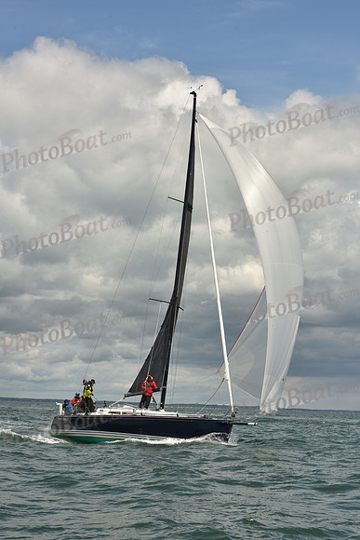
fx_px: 1049
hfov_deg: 19.5
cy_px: 270
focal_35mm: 70
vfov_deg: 28.8
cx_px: 180
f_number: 13
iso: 320
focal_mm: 70
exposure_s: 1/800
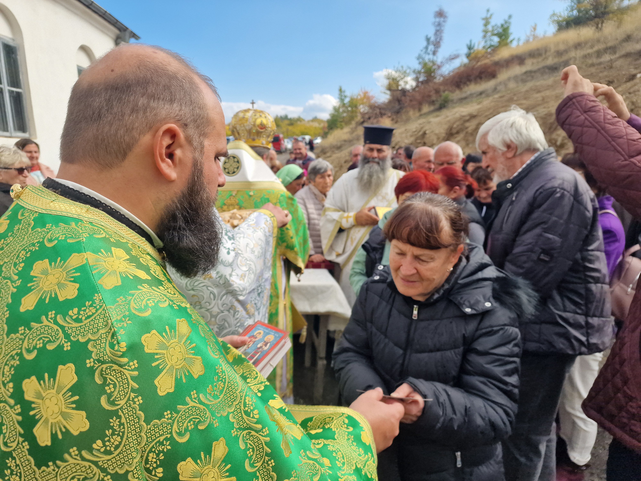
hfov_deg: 73.9
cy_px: 240
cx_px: 320
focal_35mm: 23
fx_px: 426
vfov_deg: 58.9
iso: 50
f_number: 1.8
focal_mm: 6.4
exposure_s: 1/730
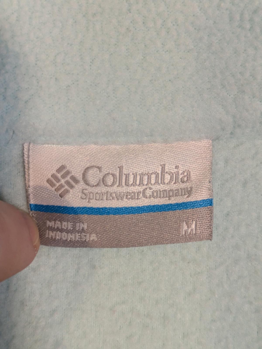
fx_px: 514
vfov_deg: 37.5
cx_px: 131
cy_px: 174
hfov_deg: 28.6
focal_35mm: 51
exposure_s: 1/120
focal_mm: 5.43
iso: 323
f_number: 1.89
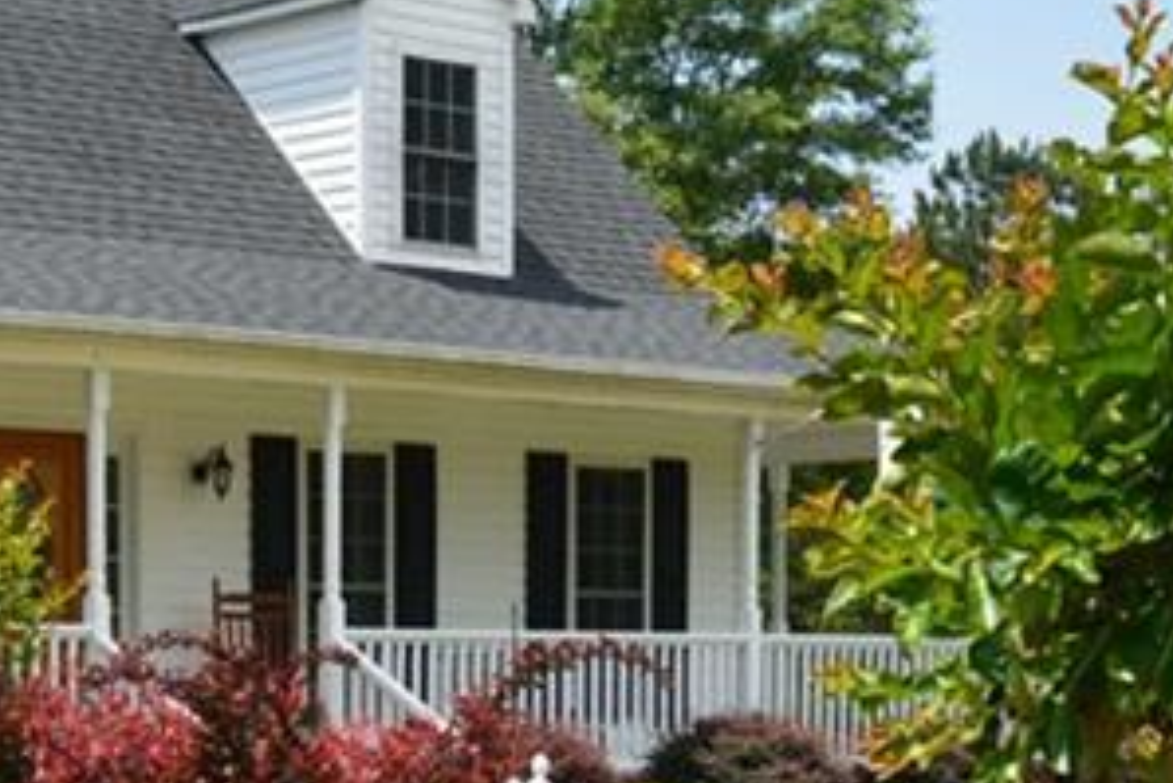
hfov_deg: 19.6
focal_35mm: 103
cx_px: 240
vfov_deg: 12.9
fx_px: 3358
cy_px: 966
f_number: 10
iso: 220
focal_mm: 20
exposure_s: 1/250
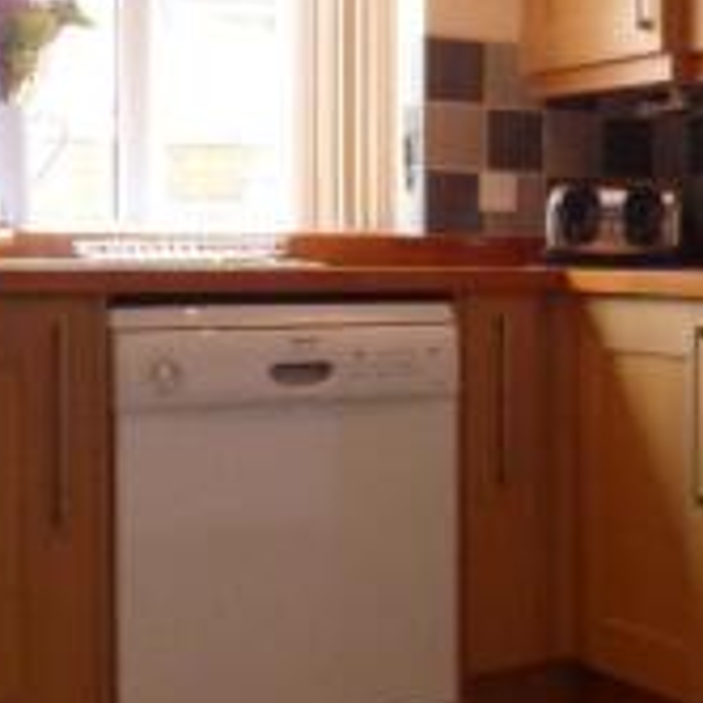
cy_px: 290
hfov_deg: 24.4
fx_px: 1425
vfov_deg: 27.7
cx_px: 900
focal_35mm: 62
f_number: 8
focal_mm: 3.58
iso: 400
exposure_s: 1/15
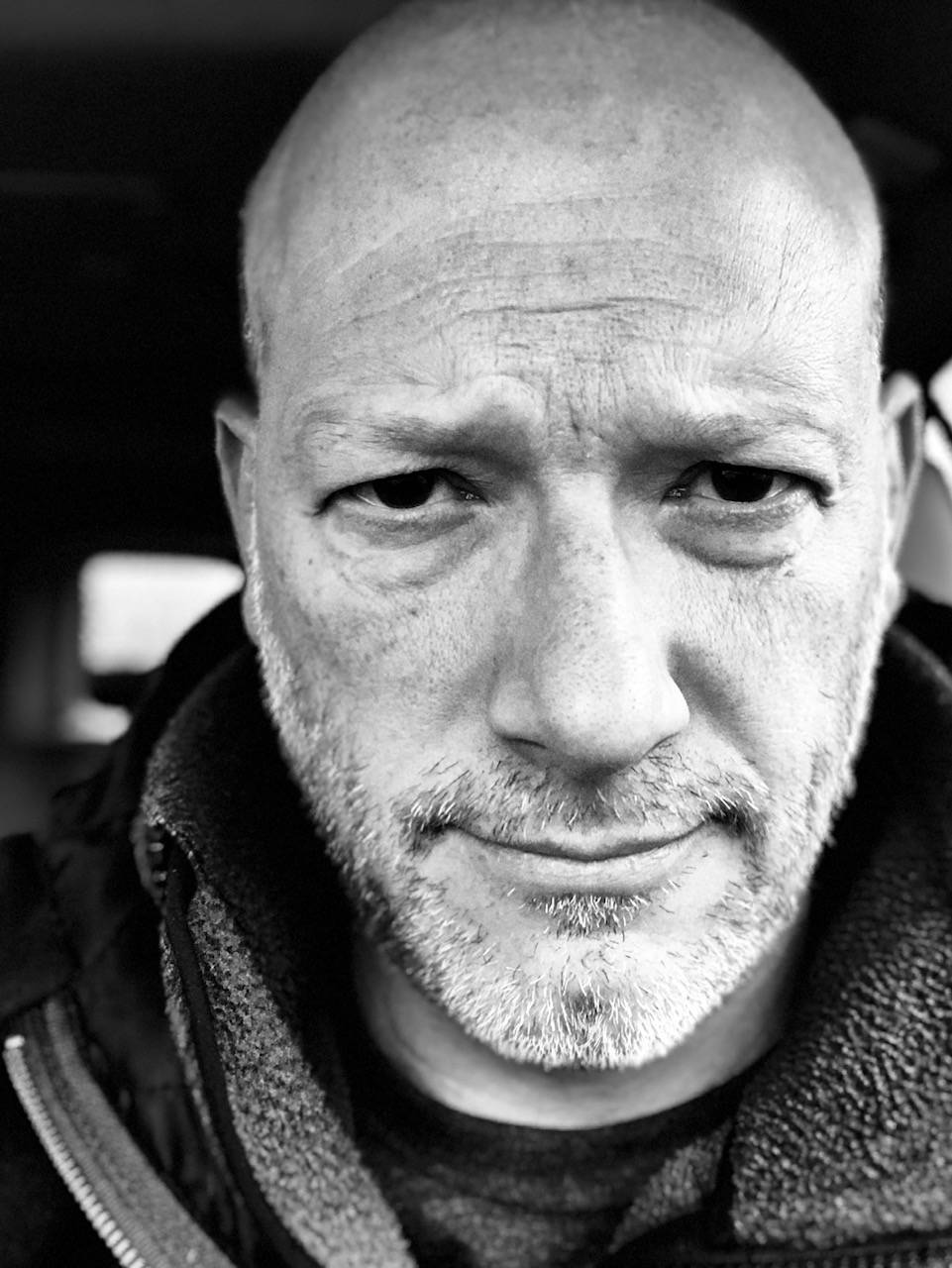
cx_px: 476
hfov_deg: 44.2
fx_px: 1173
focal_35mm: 32
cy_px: 634
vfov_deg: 56.8
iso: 50
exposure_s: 1/30
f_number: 2.2
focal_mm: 2.87
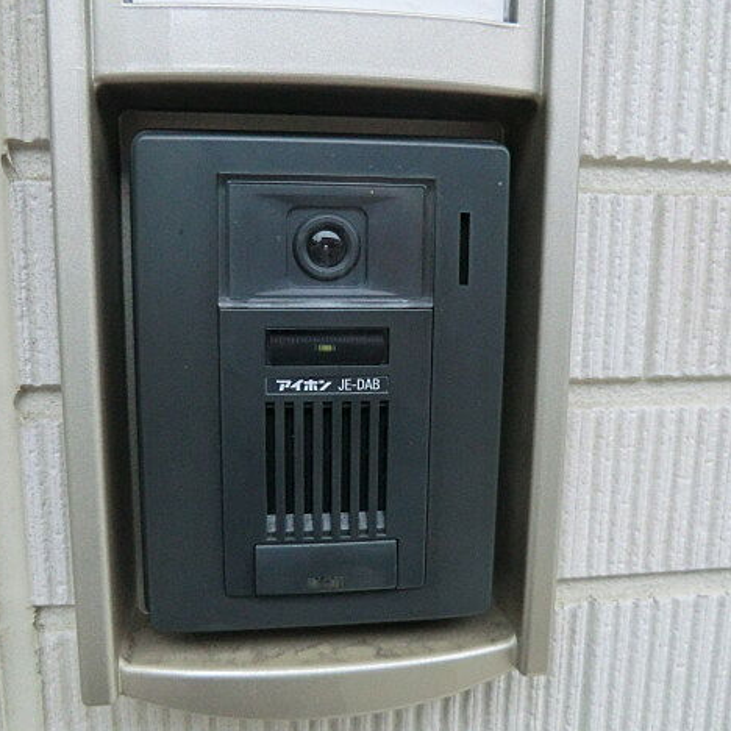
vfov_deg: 55.6
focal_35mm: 29
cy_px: 372
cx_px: 358
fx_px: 693
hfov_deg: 55.6
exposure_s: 1/60
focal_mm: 4.3
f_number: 3.2
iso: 400
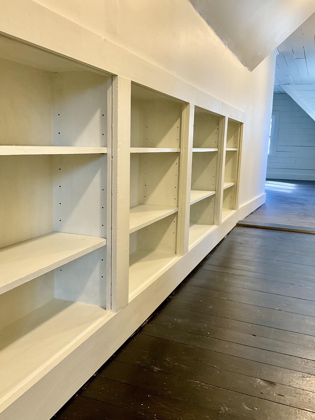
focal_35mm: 33
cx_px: 153
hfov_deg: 42.9
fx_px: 400
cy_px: 204
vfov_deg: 55.3
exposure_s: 1/60
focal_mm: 3
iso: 100
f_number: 1.8
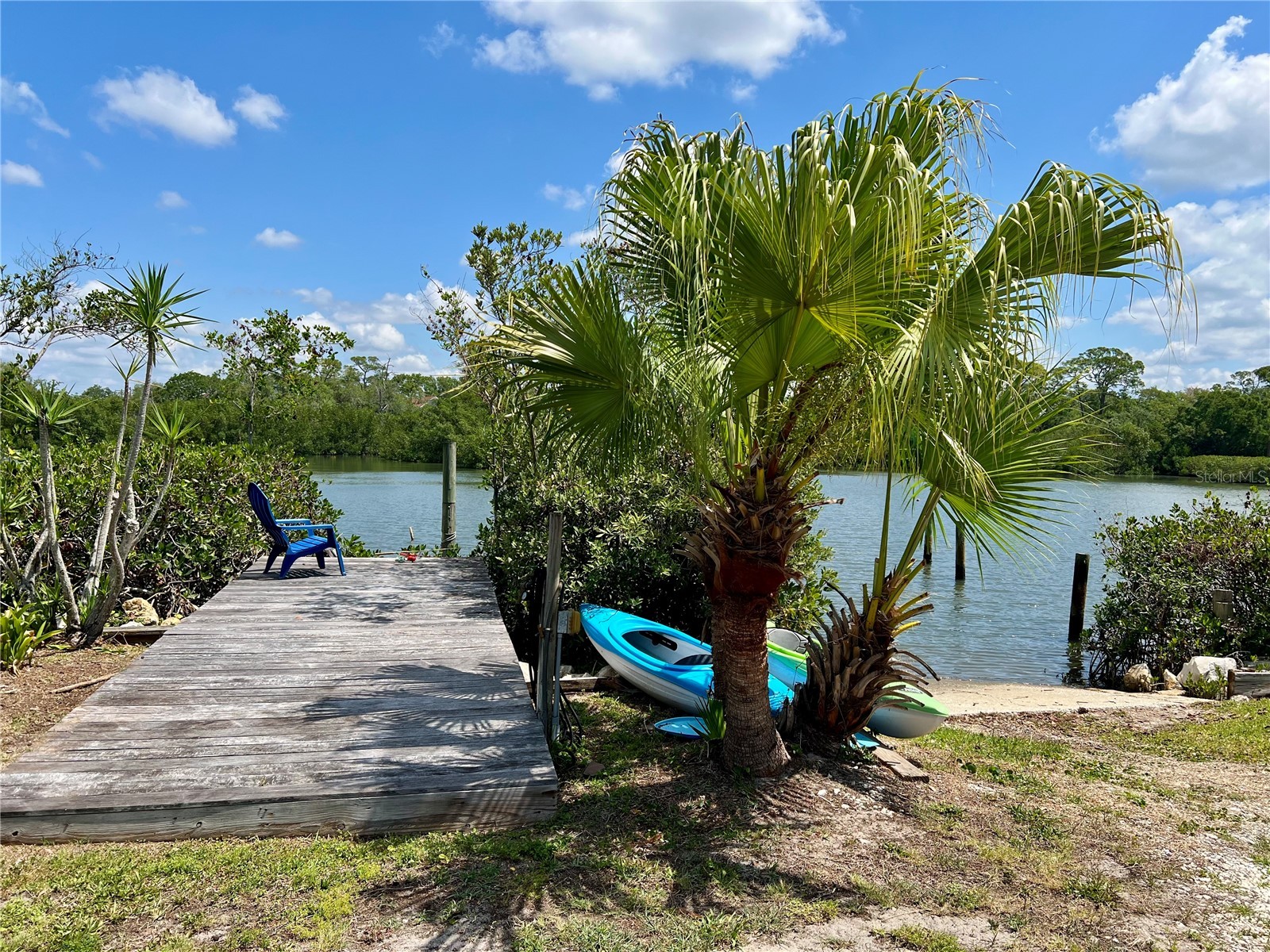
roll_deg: -1.2
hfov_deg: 67.3
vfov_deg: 53.1
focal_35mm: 26
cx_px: 635
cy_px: 476
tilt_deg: -2.6
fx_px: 954
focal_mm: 5.7
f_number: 1.5
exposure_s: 1/3571
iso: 50
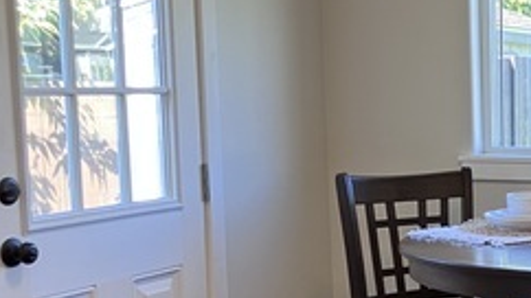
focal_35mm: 84
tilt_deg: -8.1
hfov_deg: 23.5
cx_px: 607
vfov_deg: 14.2
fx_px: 1182
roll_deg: -0.6
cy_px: 276
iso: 80
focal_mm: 3.99
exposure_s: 1/60
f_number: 1.8
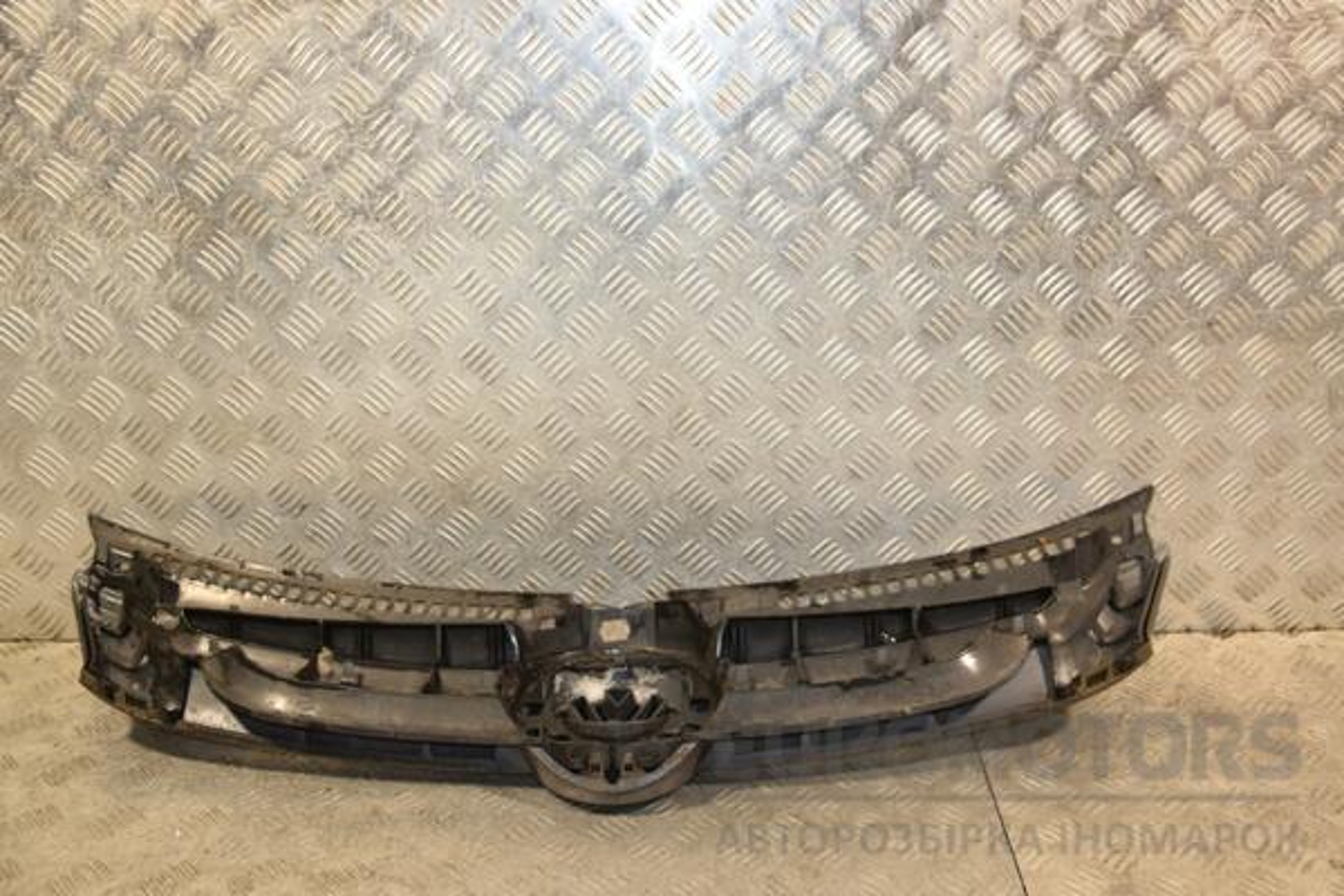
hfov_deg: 53.1
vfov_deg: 36.9
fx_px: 1344
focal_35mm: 36
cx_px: 672
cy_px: 448
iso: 800
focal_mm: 24
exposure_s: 1/160
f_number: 5
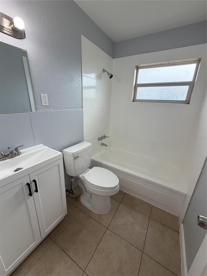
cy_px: 138
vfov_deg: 102.1
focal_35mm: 14
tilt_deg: -18.1
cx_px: 104
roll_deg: -0.7
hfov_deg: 85.7
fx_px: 112
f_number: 2.2
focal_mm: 2.22
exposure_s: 1/146
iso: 50
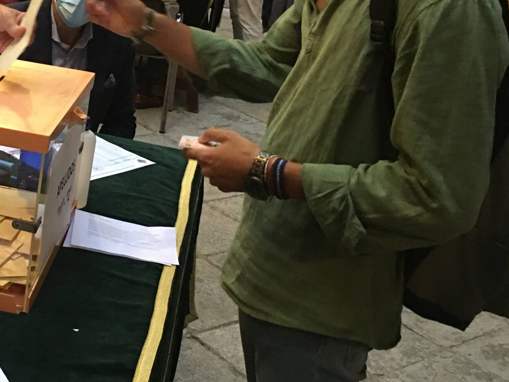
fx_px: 882
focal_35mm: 60
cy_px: 100
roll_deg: -5.4
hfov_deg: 30.6
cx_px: 38
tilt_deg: -15.9
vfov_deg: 24.2
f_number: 2.2
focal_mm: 4.15
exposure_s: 1/8
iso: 125
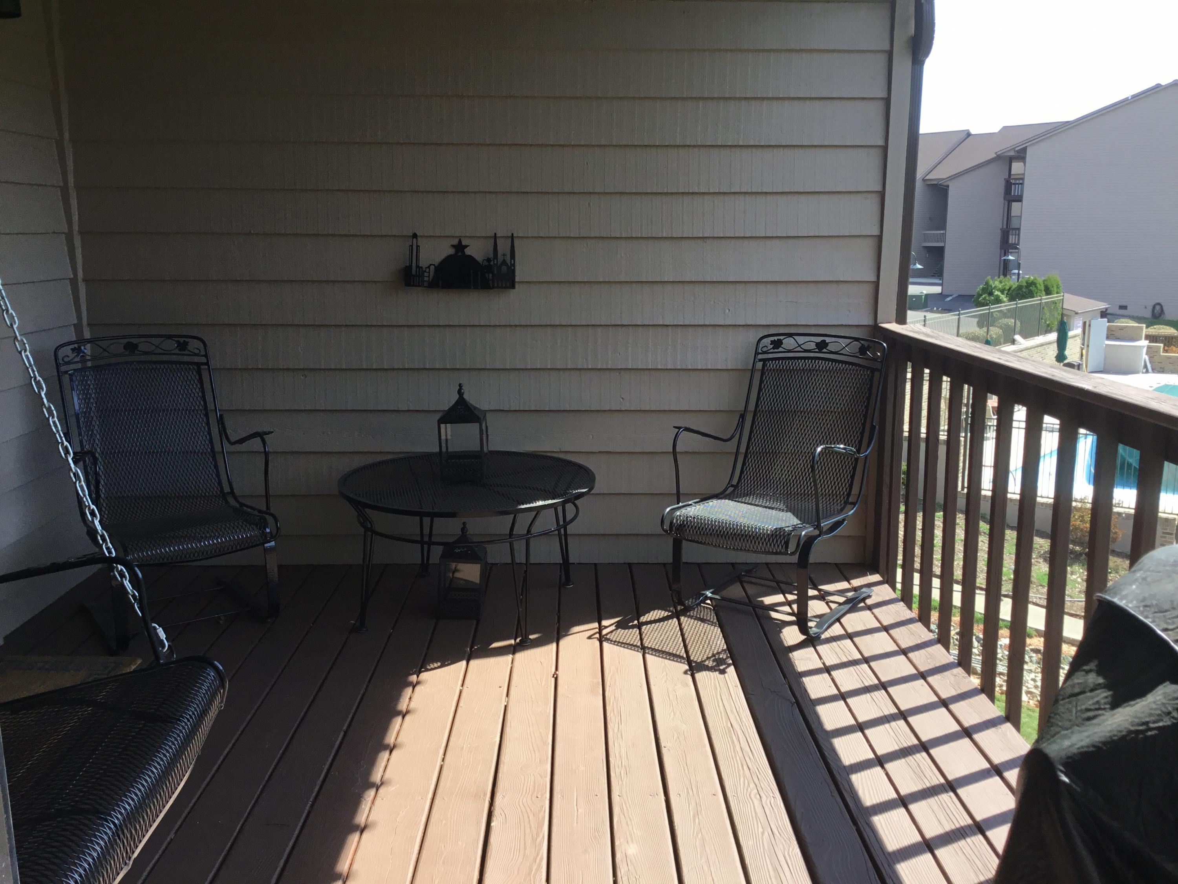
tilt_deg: -12.2
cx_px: 589
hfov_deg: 58.4
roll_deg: -0.9
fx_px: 1055
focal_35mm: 31
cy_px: 442
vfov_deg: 45.4
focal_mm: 3.3
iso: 25
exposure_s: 1/317
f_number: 2.4
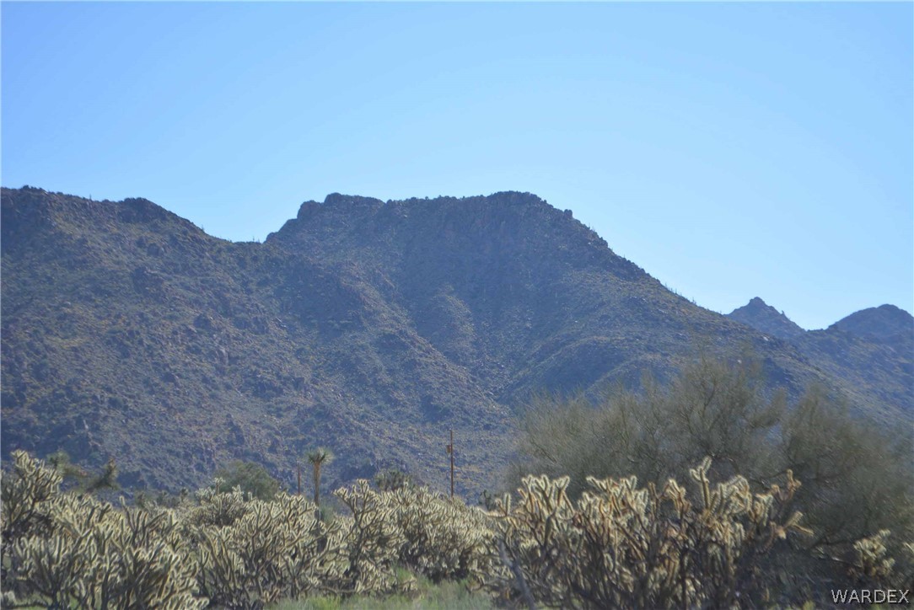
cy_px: 305
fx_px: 2096
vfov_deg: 16.6
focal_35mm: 82
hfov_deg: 24.6
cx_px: 457
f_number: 6.3
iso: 400
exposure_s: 1/1600
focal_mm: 55
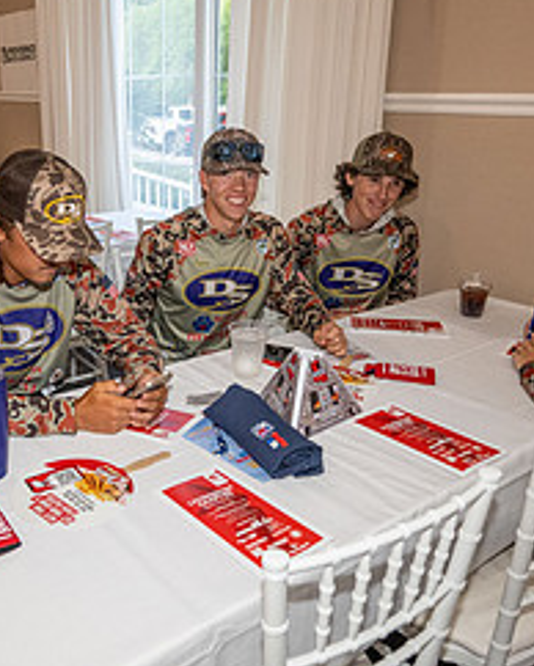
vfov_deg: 50.2
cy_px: 315
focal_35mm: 36
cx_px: 187
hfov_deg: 40.8
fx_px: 710
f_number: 4
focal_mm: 16
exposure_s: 1/200
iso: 2000
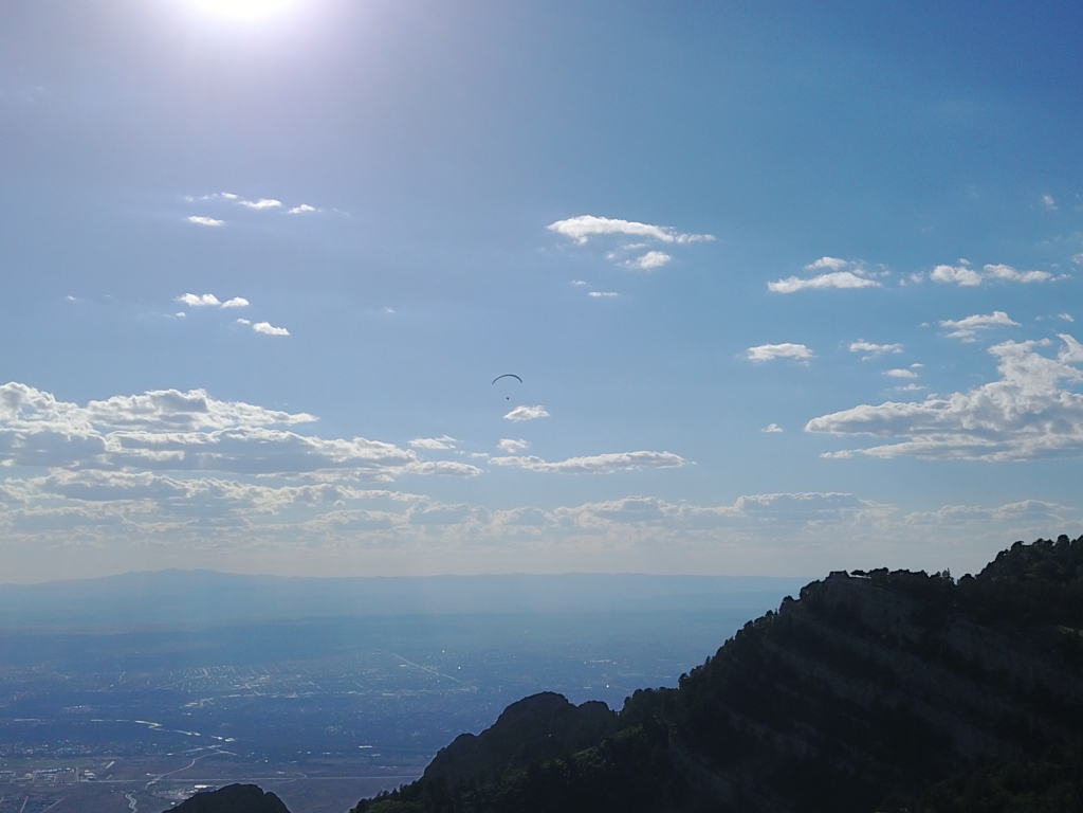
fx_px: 813
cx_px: 542
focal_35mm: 26
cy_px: 406
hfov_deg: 67.3
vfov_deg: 53.1
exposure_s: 1/389
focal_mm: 4.73
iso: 100
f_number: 2.2
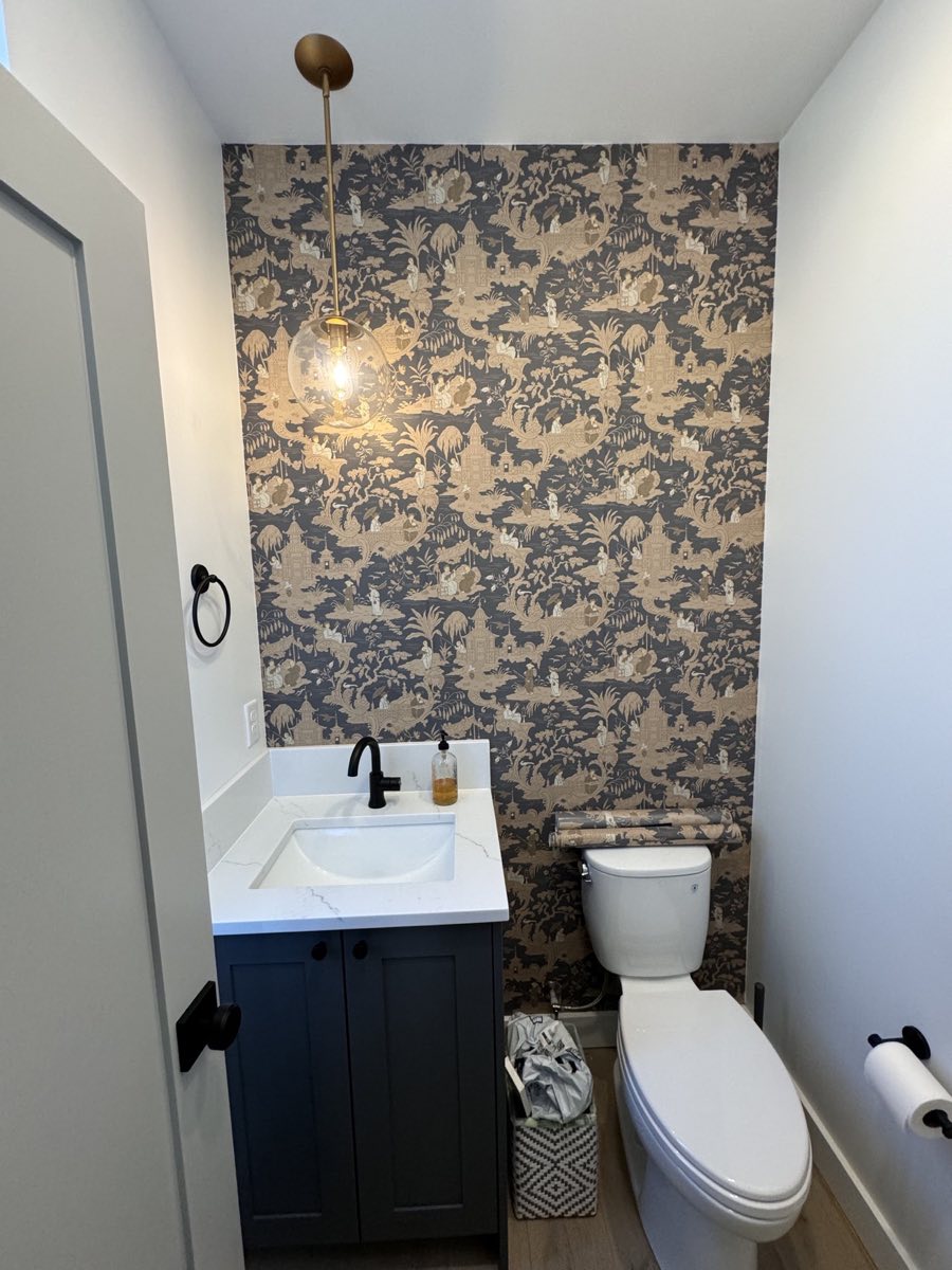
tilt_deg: -9.0
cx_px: 476
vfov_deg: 102.1
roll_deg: +2.2
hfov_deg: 85.7
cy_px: 635
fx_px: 513
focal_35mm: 14
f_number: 2.2
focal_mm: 2.22
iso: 200
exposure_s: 1/120
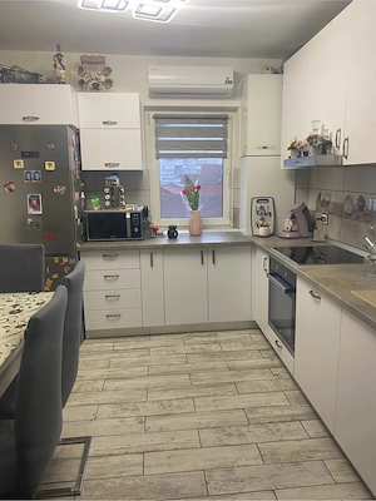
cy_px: 250
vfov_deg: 67.3
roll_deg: +0.5
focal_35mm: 26
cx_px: 188
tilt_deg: -10.8
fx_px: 377
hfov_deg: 53.1
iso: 80
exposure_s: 1/60
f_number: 1.8
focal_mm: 4.25
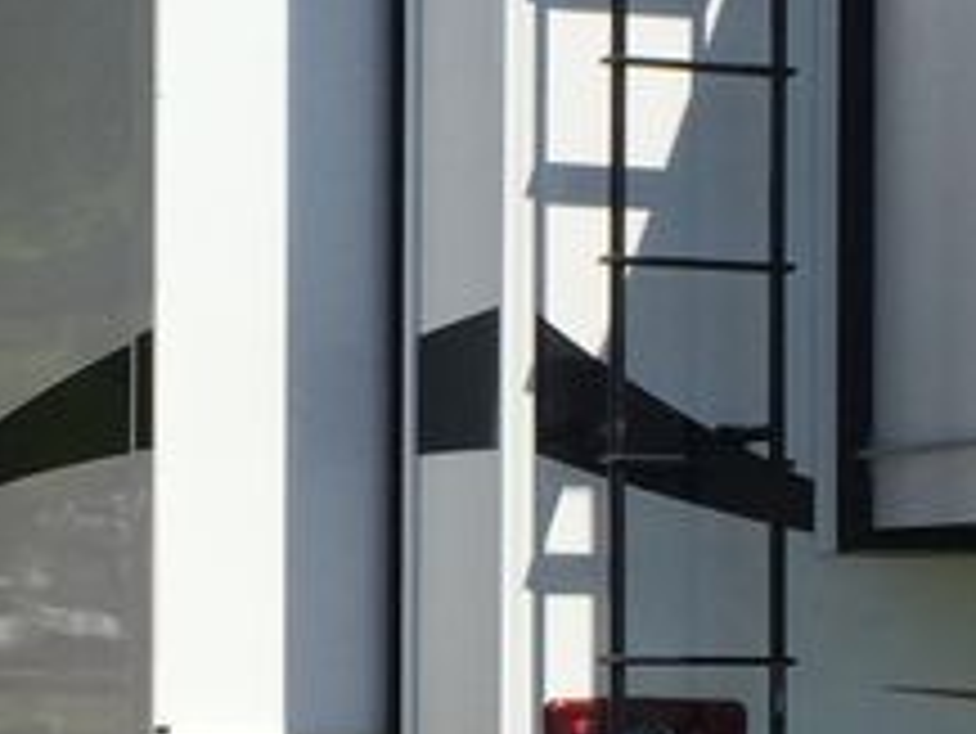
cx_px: 211
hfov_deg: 14.3
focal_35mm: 137
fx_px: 3865
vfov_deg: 10.8
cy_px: 639
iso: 32
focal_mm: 4.15
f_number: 2.2
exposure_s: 1/2475
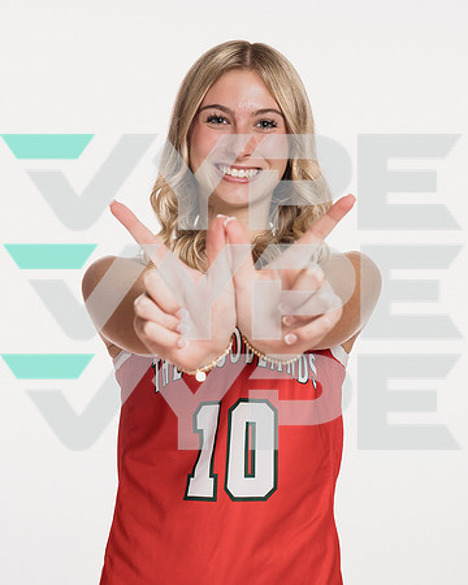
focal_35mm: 70
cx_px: 238
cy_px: 292
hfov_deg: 21.9
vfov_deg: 27.1
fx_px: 1212
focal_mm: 49
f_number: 5.6
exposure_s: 1/250
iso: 640
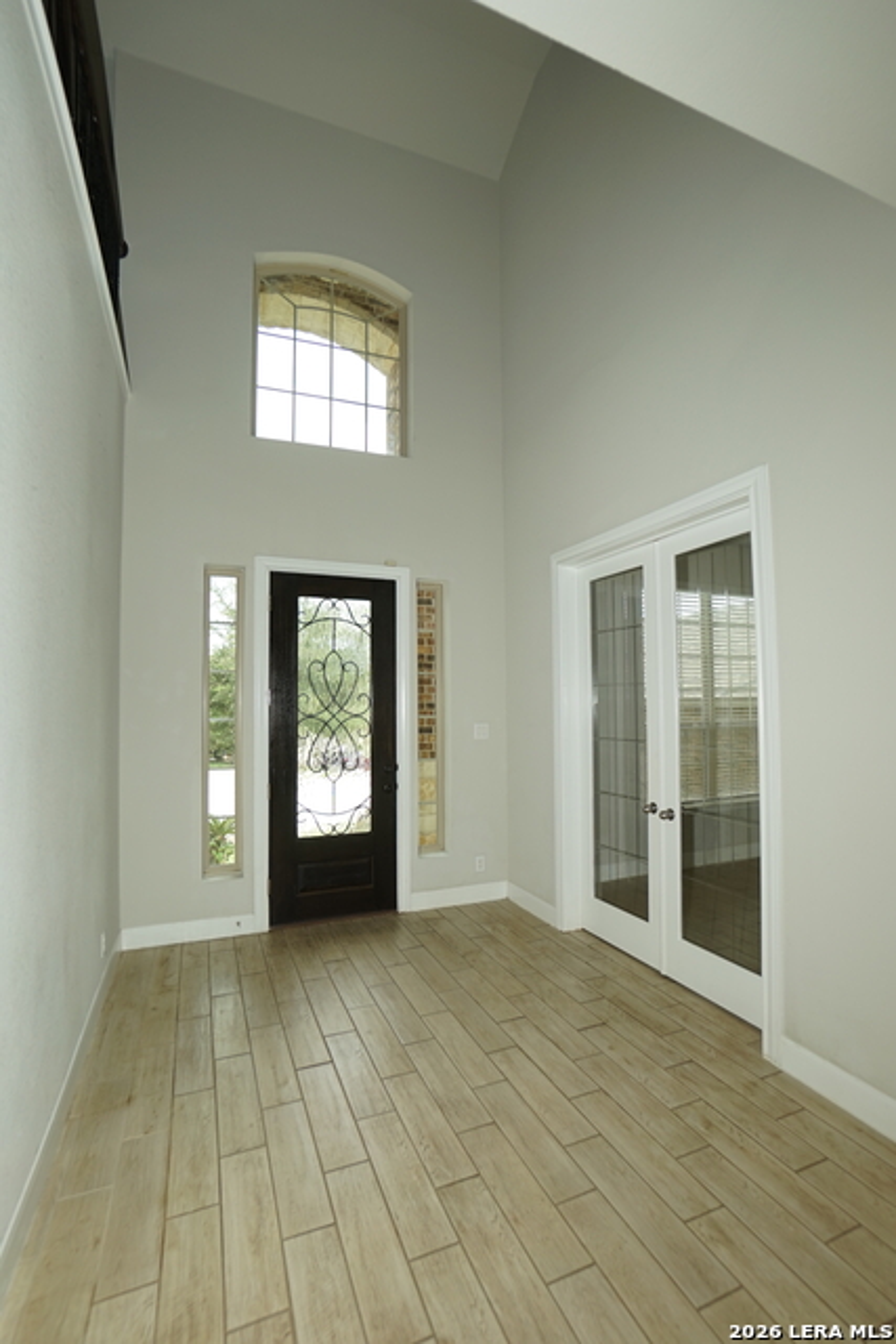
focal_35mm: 15
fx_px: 560
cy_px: 672
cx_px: 448
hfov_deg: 77.4
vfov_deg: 100.4
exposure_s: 1/160
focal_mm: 10
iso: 100
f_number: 4
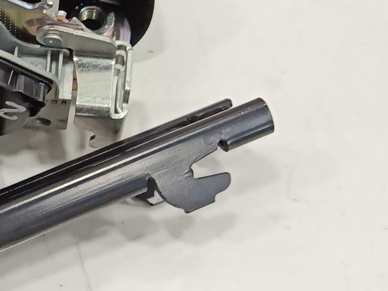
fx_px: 1054
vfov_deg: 15.7
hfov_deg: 19.8
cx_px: -53
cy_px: 83
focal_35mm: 94
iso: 592
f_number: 1.7
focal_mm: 5.24
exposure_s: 1/50
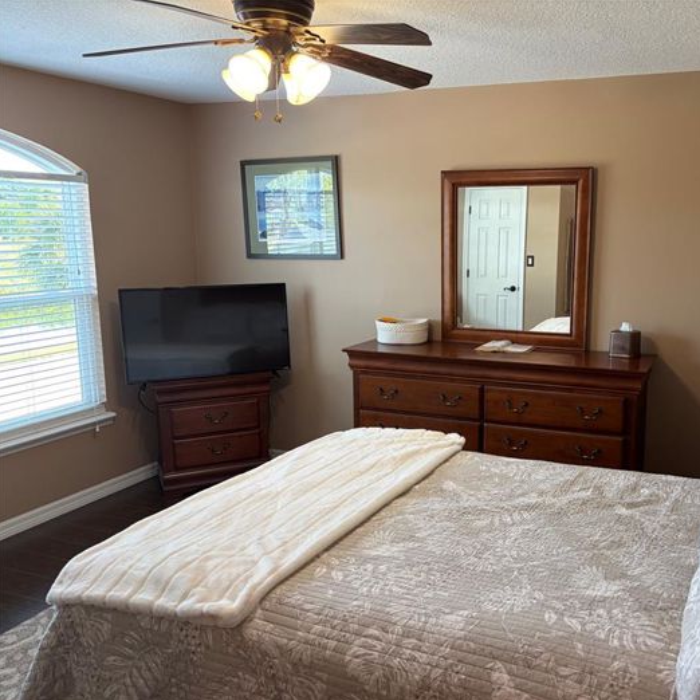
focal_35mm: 31
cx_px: 470
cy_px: 353
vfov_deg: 52.5
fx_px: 709
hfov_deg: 51.5
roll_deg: -0.4
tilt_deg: -10.3
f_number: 1.6
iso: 64
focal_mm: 5.96
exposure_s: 1/60
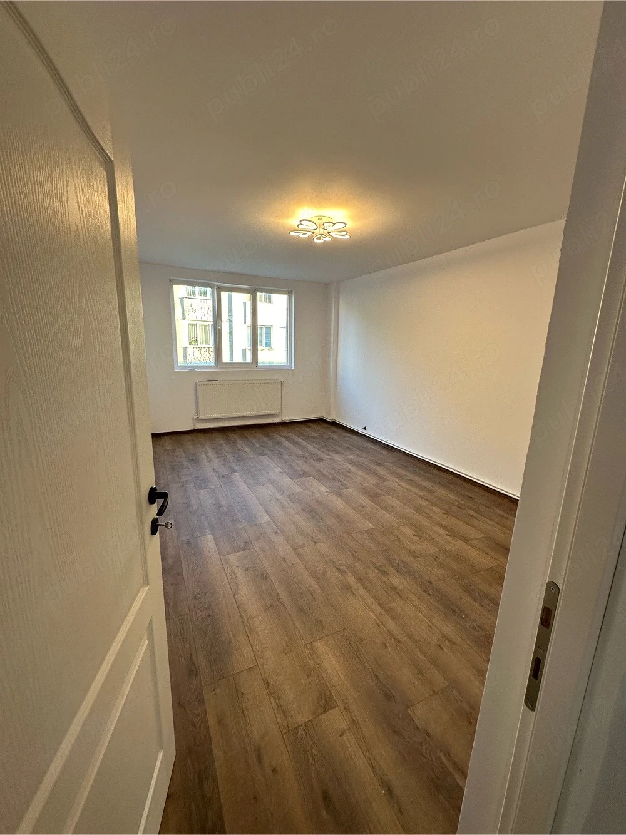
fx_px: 338
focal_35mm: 14
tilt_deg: -12.9
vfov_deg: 102.1
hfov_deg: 85.7
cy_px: 418
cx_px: 313
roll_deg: -3.1
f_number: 2.2
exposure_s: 1/100
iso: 100
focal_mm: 2.22
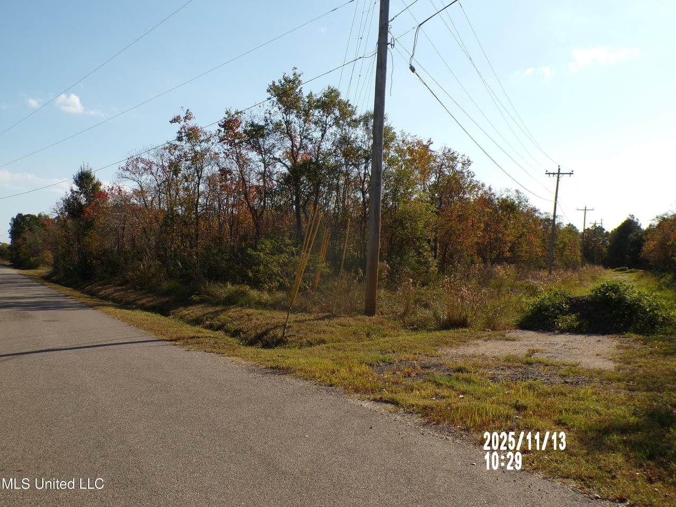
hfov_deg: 50.1
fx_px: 723
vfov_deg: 38.7
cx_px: 338
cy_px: 254
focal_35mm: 37
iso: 100
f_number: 4.9
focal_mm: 6.6
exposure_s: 1/640
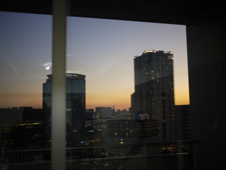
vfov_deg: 36.0
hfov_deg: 46.8
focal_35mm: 40
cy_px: 85
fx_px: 261
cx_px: 113
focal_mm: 20
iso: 100
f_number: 1.7
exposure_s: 1/40
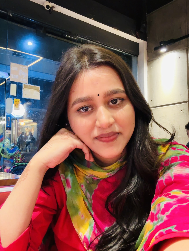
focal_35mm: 30
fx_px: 218
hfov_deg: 46.8
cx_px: 94
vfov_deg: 60.0
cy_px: 126
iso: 400
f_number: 1.9
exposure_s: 1/25
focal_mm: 2.69
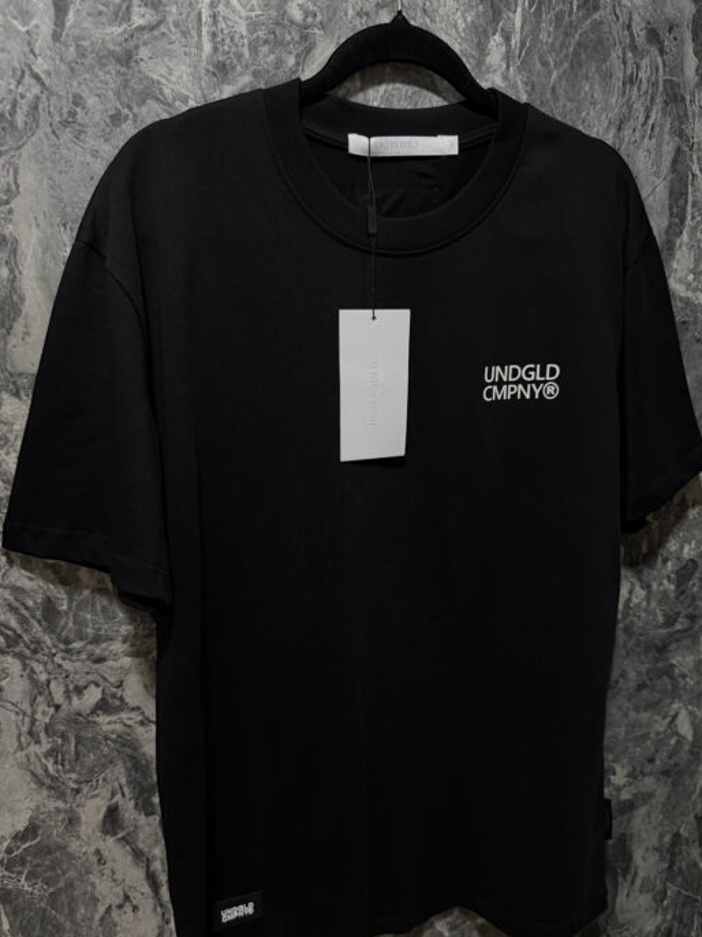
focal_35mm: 28
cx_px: 346
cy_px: 537
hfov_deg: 49.7
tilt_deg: -16.6
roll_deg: +0.4
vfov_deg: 63.2
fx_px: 758
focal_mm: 6.76
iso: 320
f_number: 1.78
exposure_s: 1/60
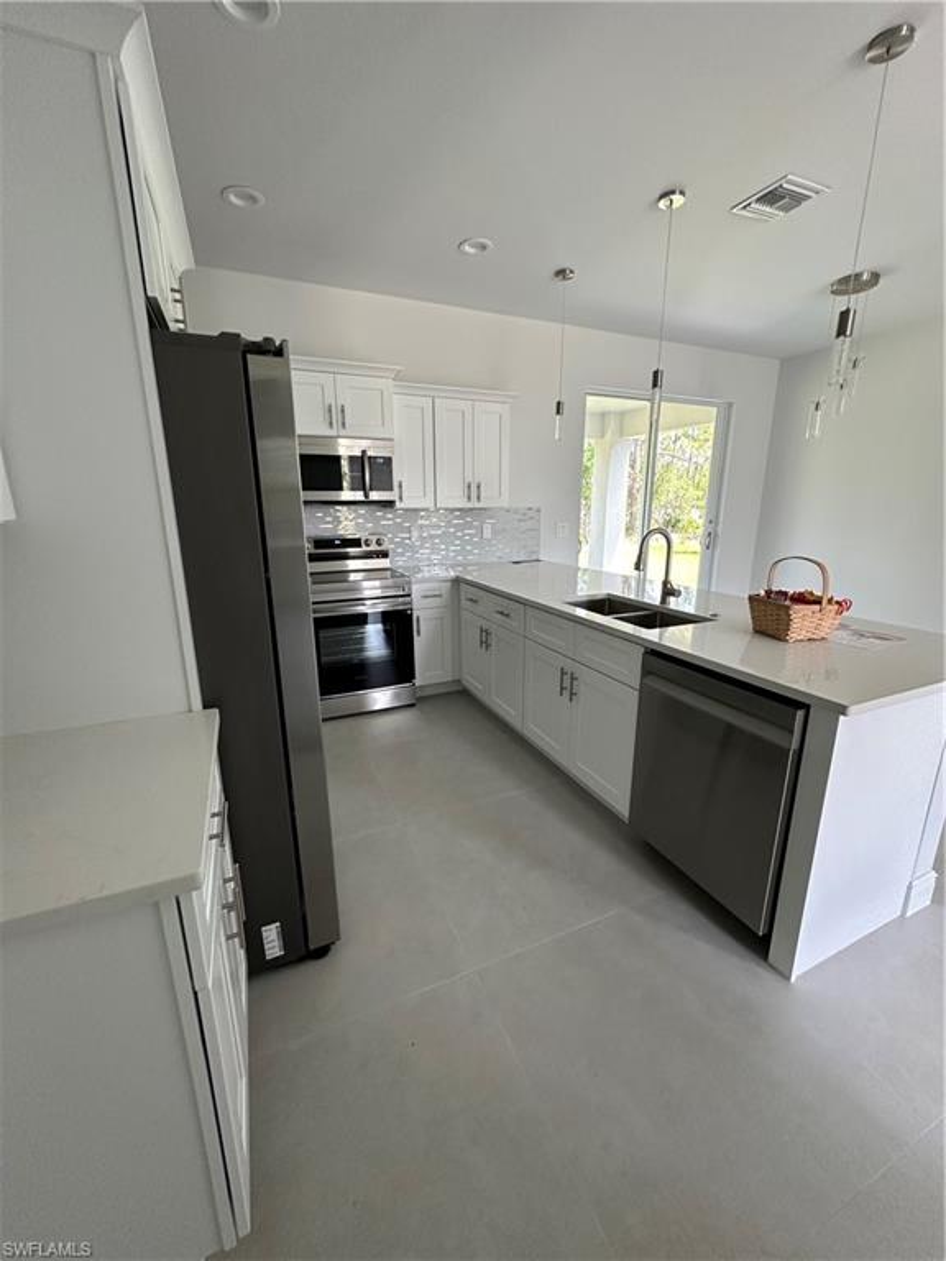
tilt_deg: -15.1
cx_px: 473
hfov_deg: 85.7
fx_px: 510
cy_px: 630
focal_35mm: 14
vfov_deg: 102.1
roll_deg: -0.4
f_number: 2.2
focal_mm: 2.22
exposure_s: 1/99
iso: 160
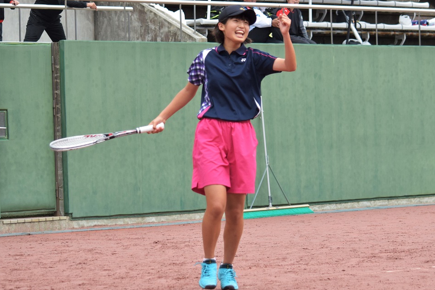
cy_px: 145
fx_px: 1486
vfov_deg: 11.1
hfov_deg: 16.7
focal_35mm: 123
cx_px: 215
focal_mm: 78
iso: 640
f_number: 4.5
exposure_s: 1/1600
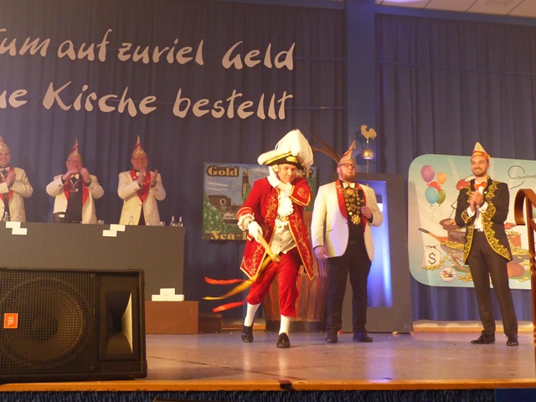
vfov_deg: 32.2
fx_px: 697
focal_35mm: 45
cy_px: 201
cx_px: 268
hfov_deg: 42.1
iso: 640
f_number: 2.8
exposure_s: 1/60
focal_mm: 8.1
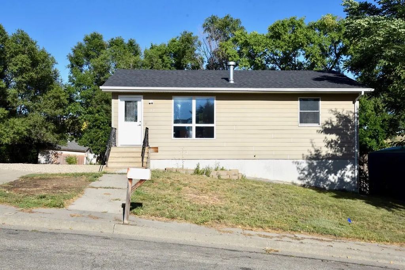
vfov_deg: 35.1
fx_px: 428
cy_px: 135
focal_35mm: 38
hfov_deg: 50.7
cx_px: 202
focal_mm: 38
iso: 200
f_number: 11
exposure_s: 1/500
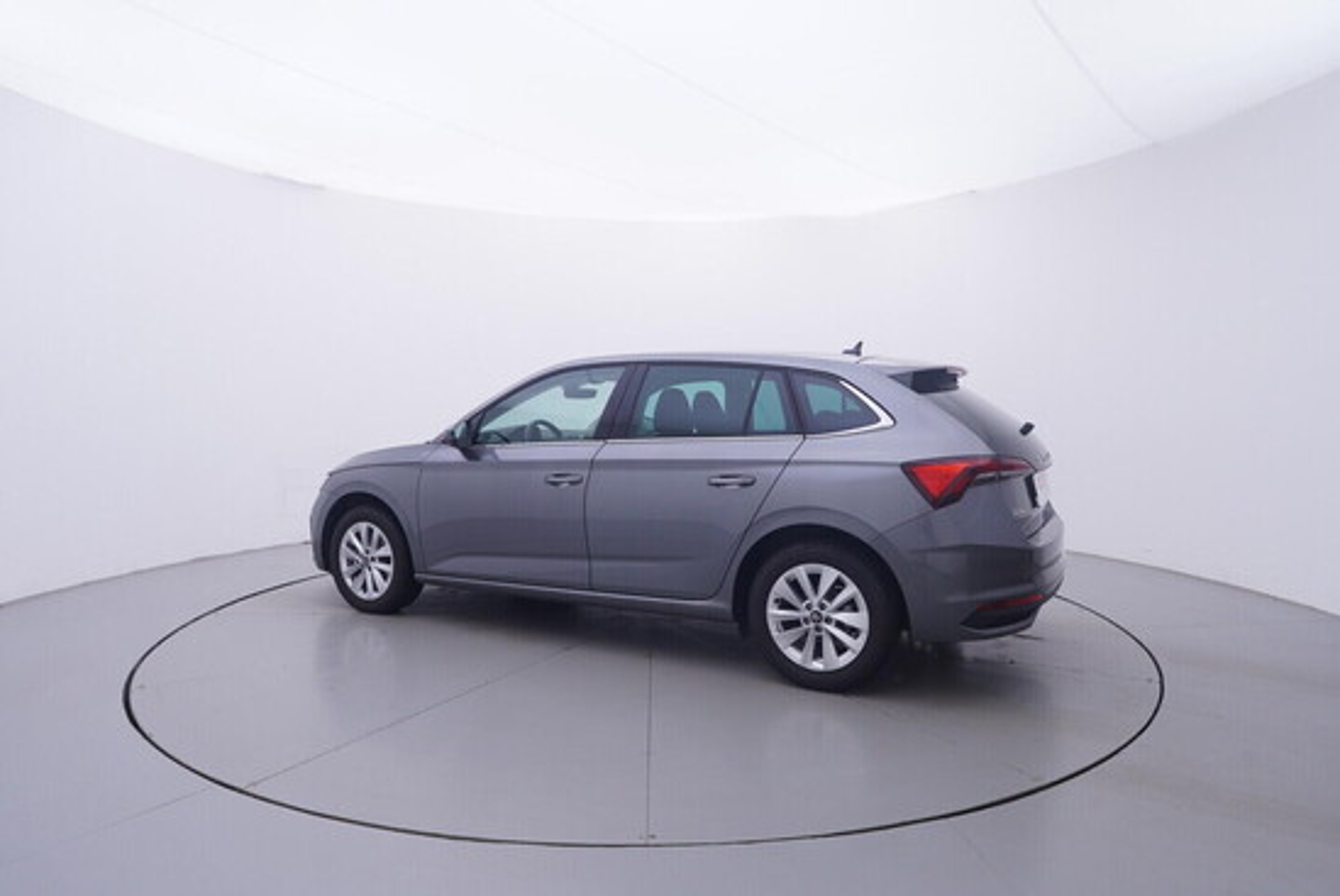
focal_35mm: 22
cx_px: 670
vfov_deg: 56.2
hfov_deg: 77.3
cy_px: 448
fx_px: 838
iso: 200
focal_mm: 15
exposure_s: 1/80
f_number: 5
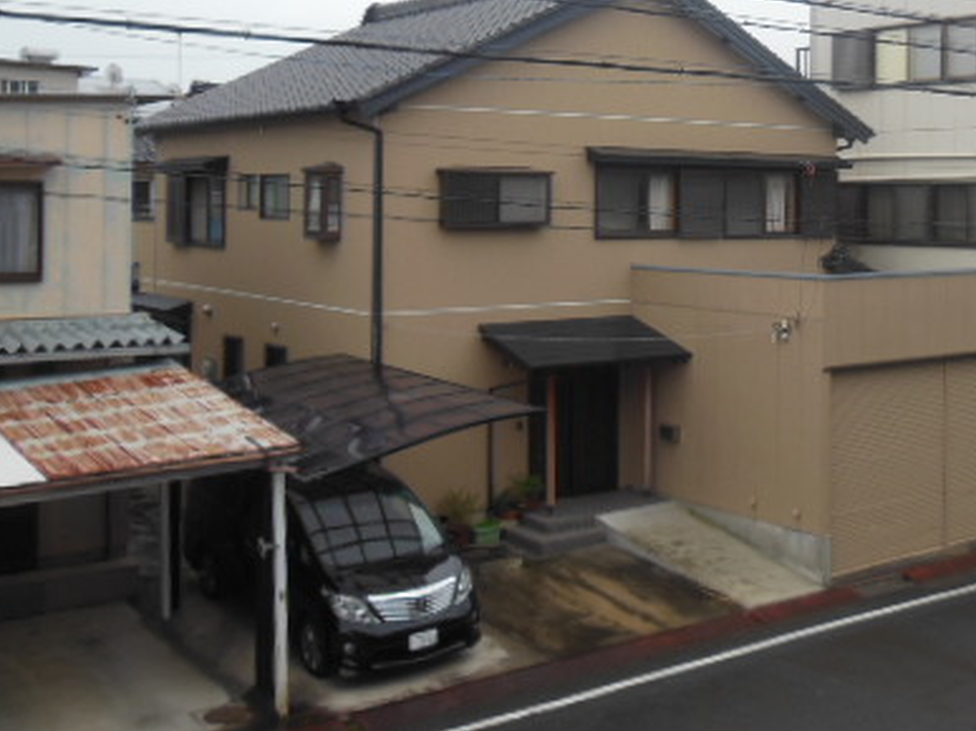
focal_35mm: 48
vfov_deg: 29.8
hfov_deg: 38.8
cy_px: 181
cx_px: 711
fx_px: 1353
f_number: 3.7
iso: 125
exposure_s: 1/250
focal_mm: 5.2
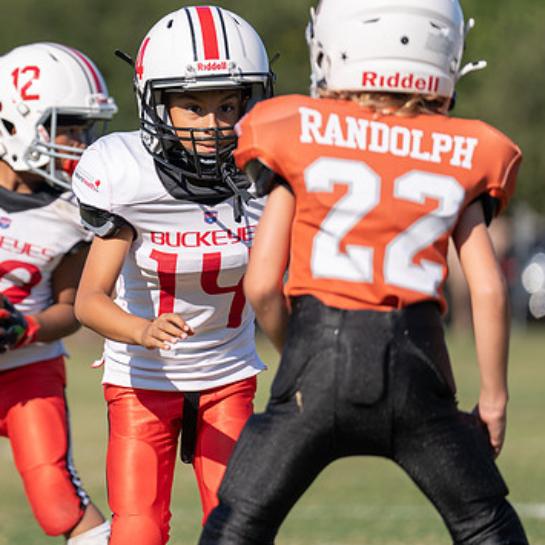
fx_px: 6502
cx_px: 29
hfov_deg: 4.8
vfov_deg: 4.8
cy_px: 212
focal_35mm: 365
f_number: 2.8
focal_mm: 194
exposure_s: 1/2500
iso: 100
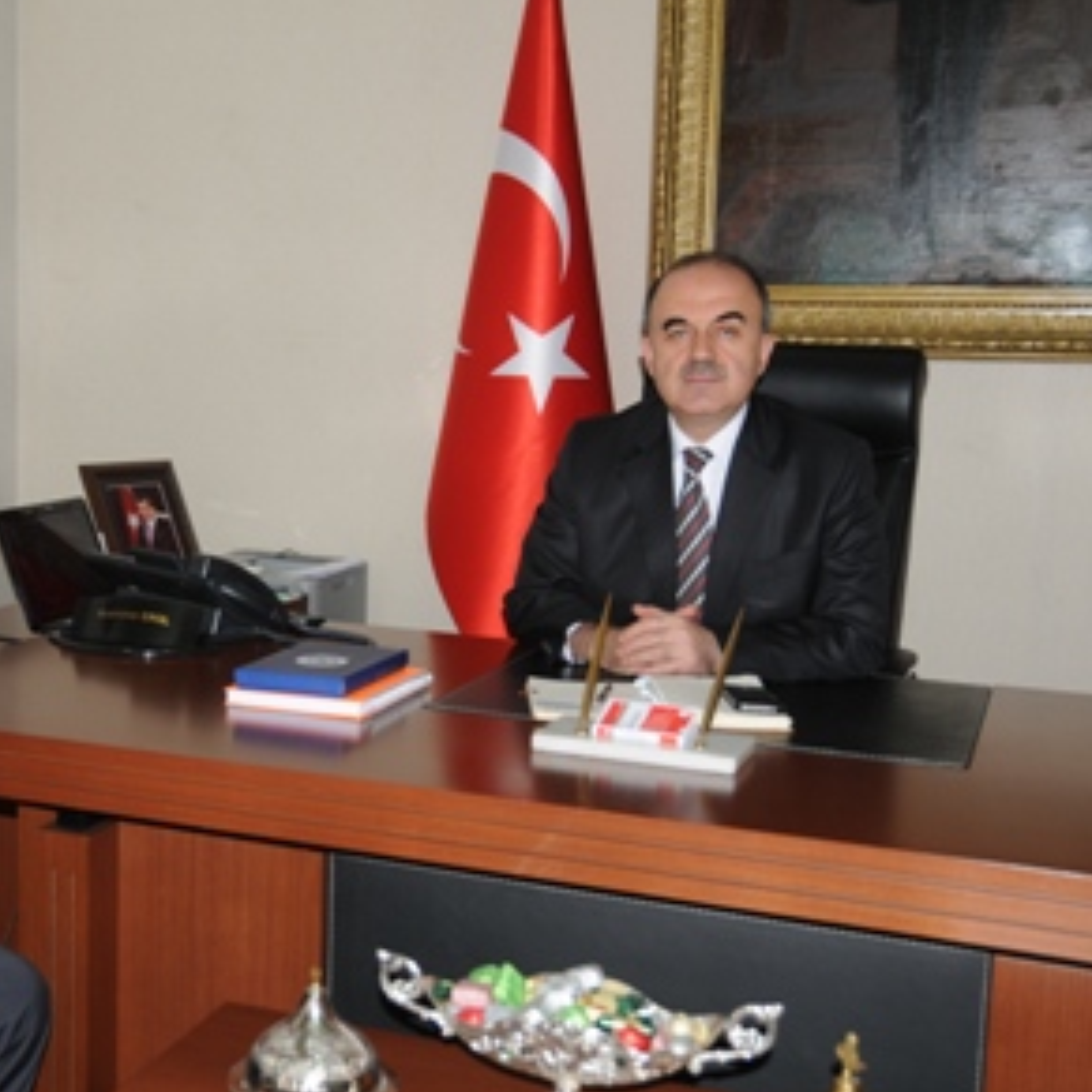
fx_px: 1677
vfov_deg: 36.1
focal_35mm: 47
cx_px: 289
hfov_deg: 35.4
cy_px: 544
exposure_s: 1/60
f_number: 3.8
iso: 200
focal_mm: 24
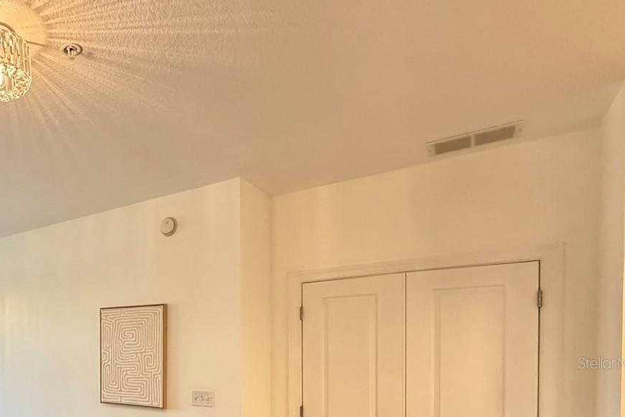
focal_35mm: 27
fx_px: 469
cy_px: 363
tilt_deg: -1.5
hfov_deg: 58.1
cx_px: 67
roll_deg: +1.0
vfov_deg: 44.3
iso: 640
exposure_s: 1/120
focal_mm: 2.22
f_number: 2.2
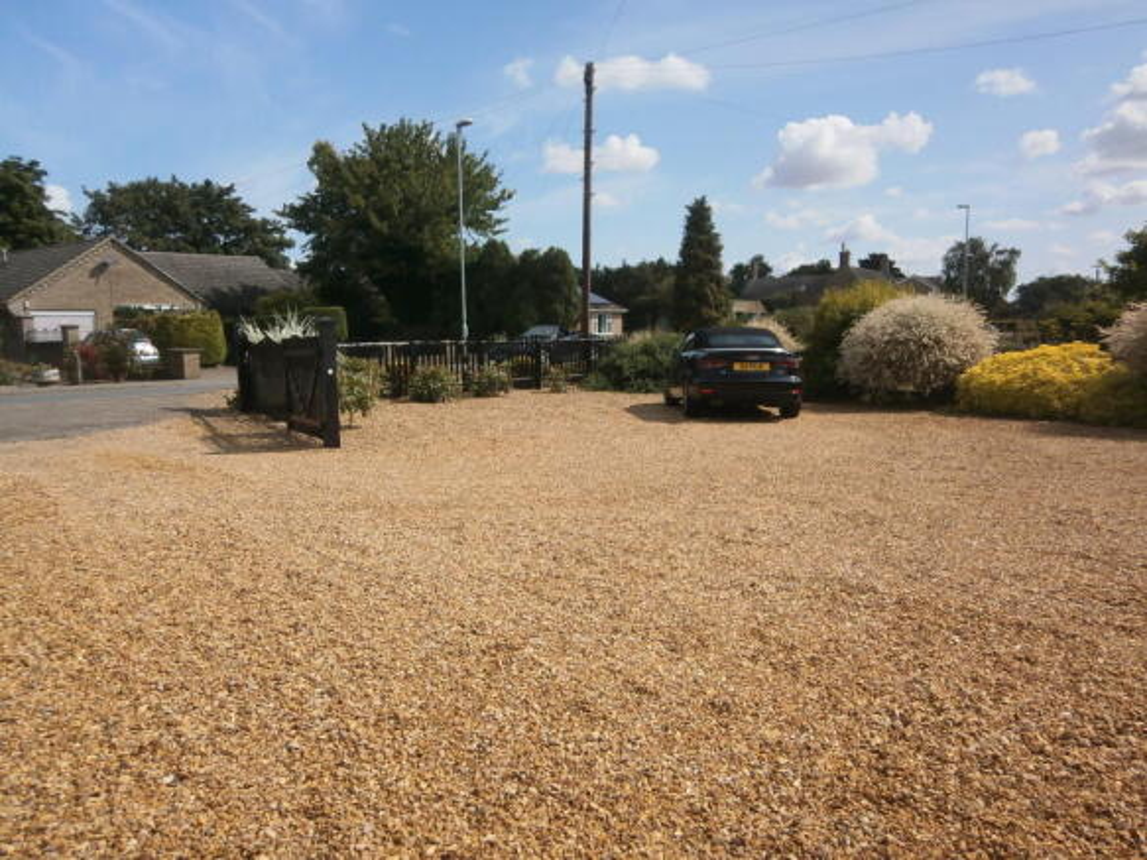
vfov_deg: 53.0
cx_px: 574
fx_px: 861
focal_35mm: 26
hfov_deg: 67.3
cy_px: 430
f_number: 8
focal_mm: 4.7
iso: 80
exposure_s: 1/320
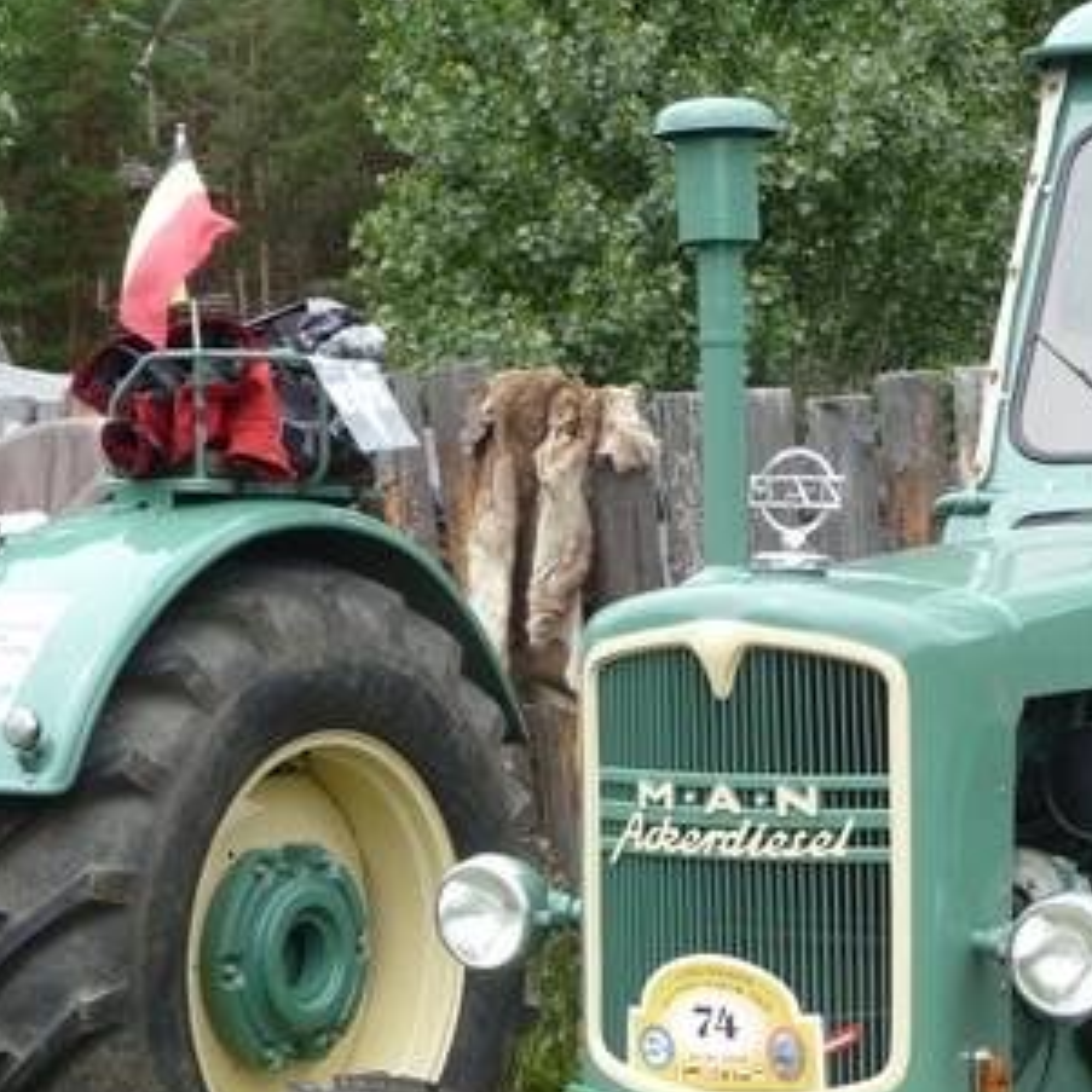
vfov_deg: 21.4
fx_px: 2855
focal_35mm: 80
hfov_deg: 21.2
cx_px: 965
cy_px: 892
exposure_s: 1/250
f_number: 3.6
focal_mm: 5.6
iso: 100
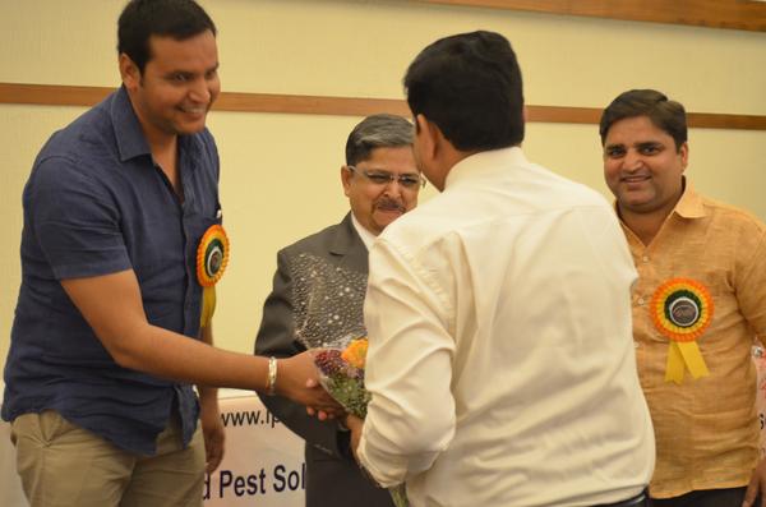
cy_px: 254
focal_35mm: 63
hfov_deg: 32.0
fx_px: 1337
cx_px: 383
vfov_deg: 21.5
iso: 2000
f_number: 5.3
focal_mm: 42
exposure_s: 1/40
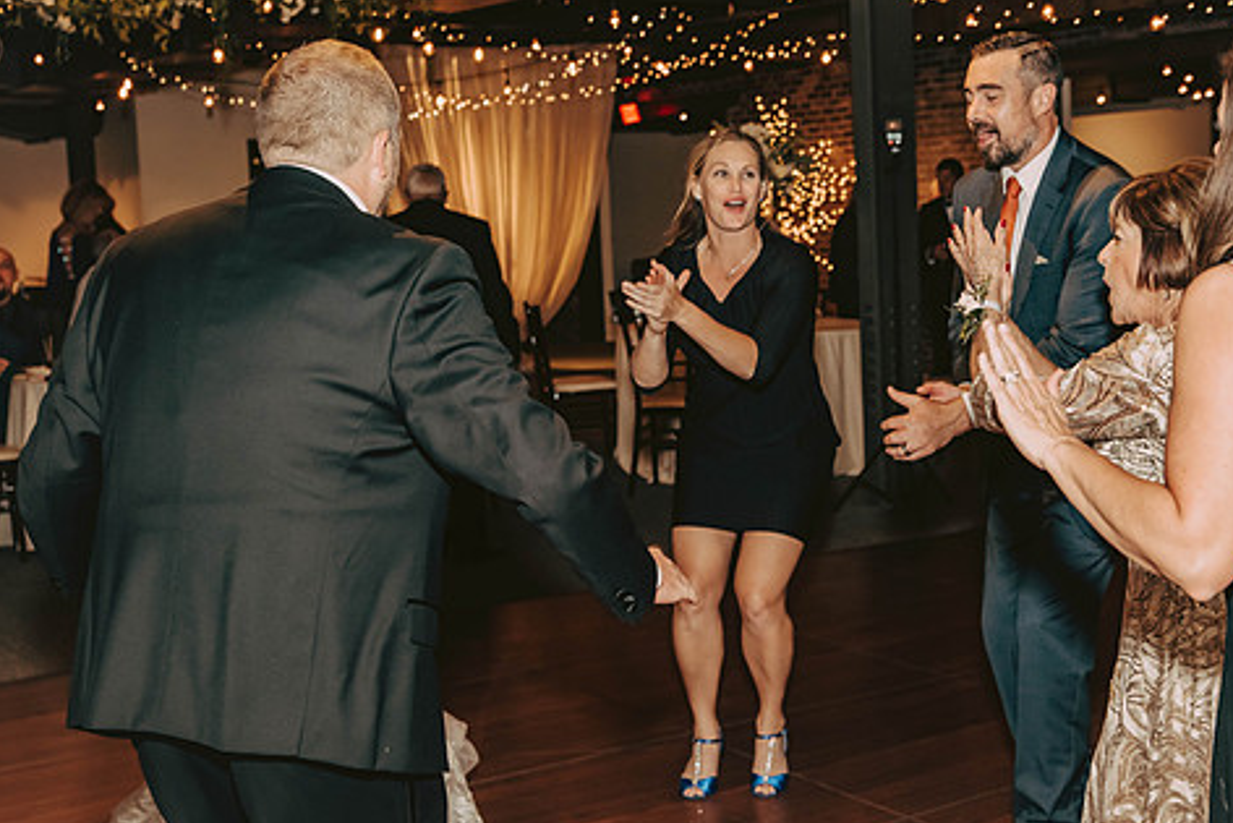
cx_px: 752
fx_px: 2021
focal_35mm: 59
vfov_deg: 23.0
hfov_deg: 33.8
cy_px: 367
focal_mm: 48
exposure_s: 1/125
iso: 1250
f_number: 4.5
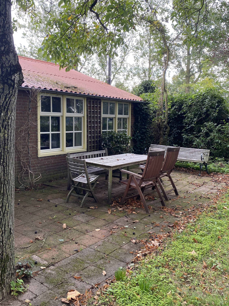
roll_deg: +0.1
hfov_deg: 45.4
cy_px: 142
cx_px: 105
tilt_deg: -3.5
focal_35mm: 31
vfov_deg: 58.3
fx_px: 273
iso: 32
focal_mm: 4.25
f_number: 1.8
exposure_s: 1/122
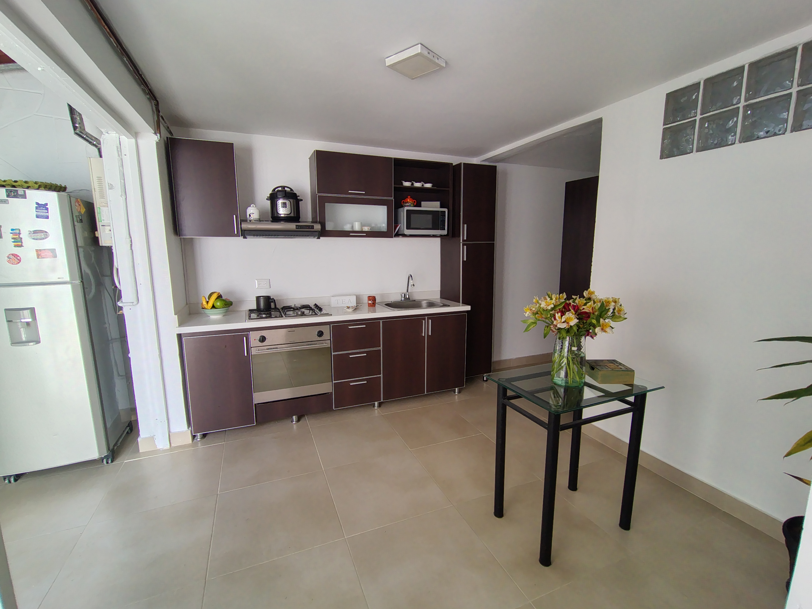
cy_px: 304
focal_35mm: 16
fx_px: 375
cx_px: 406
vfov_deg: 78.1
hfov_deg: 94.5
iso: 281
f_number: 2.2
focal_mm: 1.66
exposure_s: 1/120
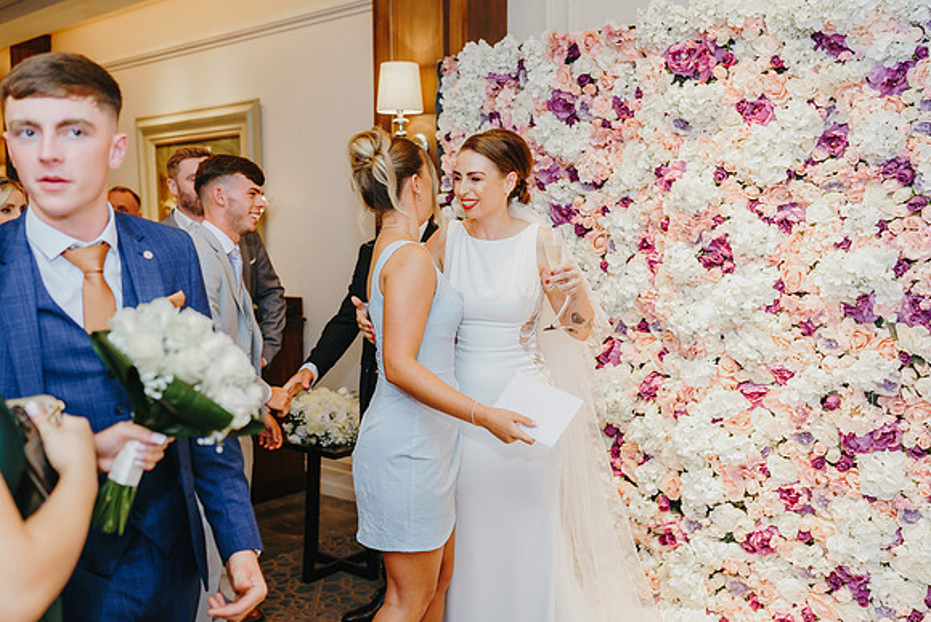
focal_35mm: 35
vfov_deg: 37.9
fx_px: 905
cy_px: 311
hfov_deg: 54.4
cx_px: 466
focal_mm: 35
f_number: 2.2
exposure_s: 1/200
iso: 1000
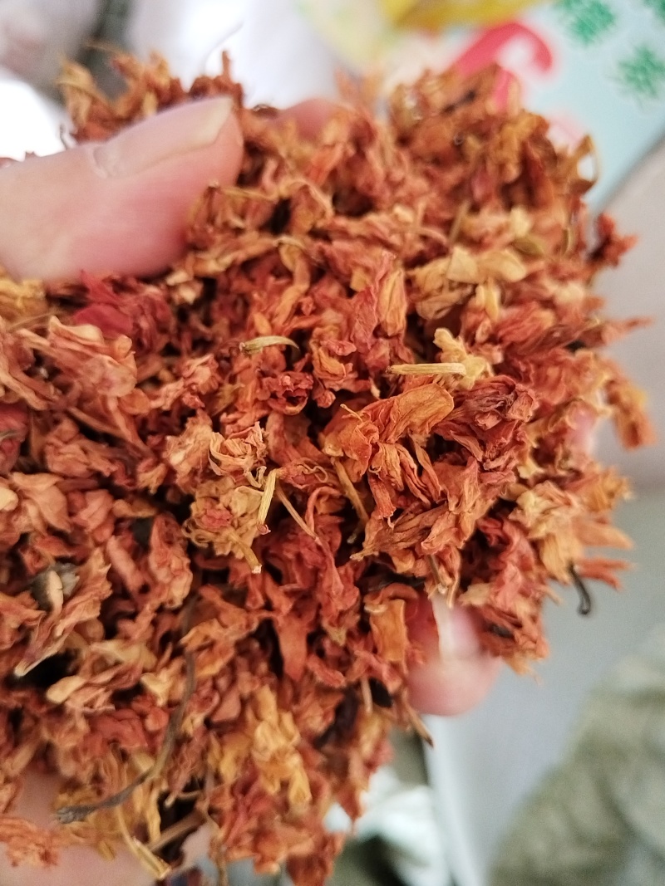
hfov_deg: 53.1
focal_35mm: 26
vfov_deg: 67.3
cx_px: 332
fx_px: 666
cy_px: 443
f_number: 1.9
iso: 1296
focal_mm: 4.95
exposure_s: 1/33.3
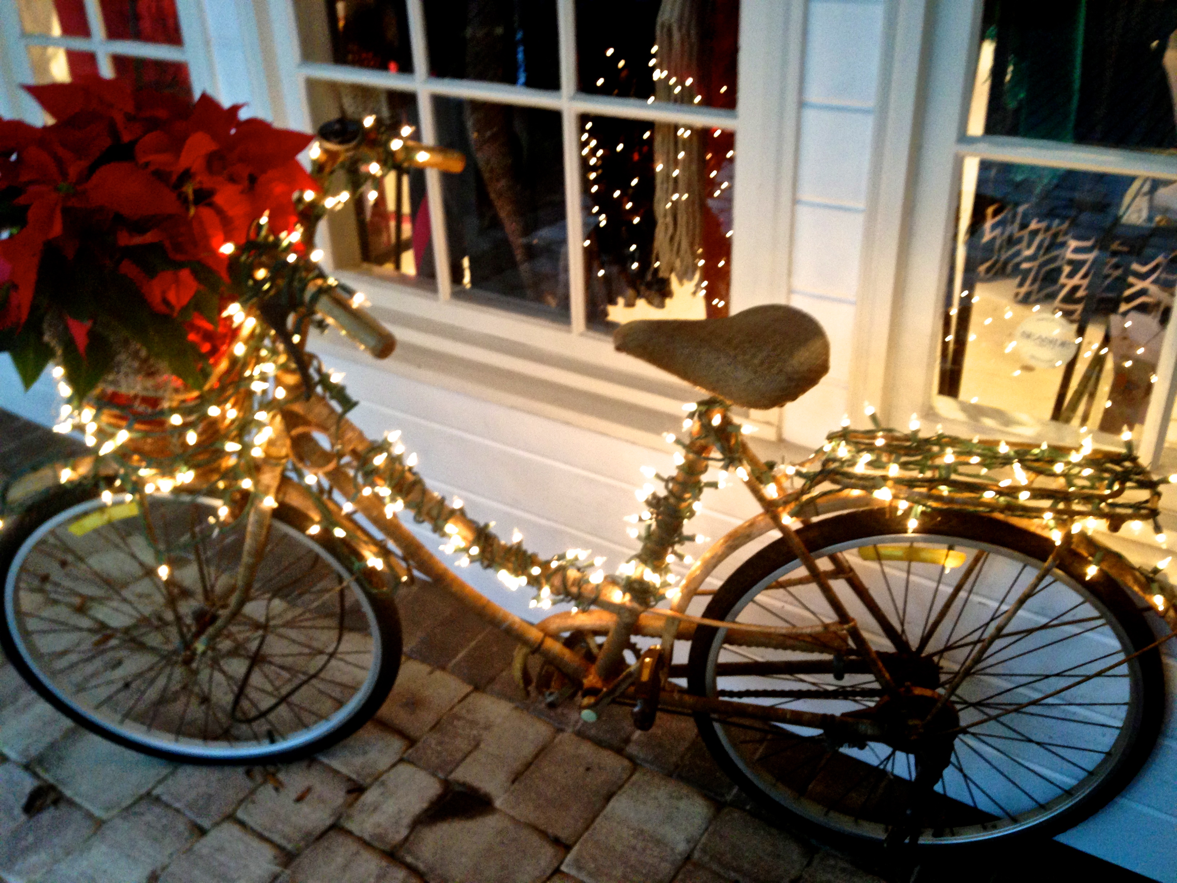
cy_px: 442
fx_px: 1122
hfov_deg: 55.4
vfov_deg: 42.9
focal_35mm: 33
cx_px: 588
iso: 160
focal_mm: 4.13
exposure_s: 1/20
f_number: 2.4
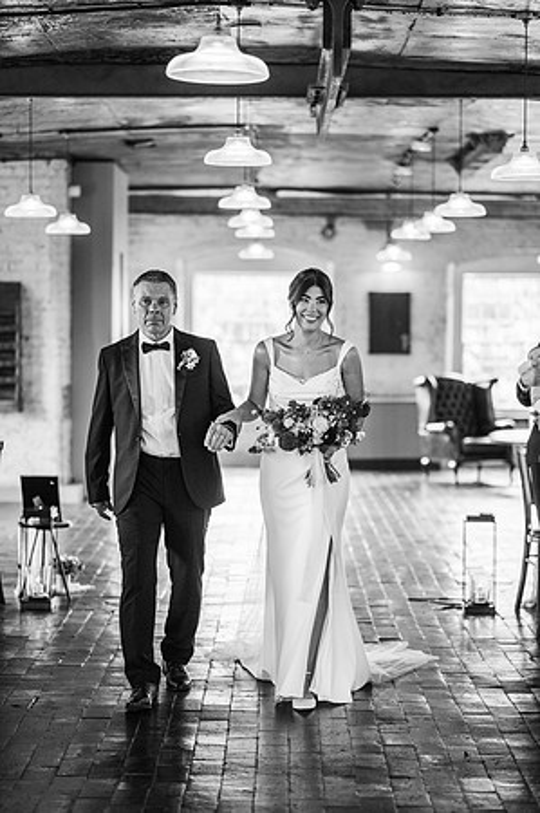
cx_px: 270
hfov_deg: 16.0
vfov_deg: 23.9
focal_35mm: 85
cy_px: 406
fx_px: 1917
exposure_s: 1/200
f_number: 2
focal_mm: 85
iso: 280
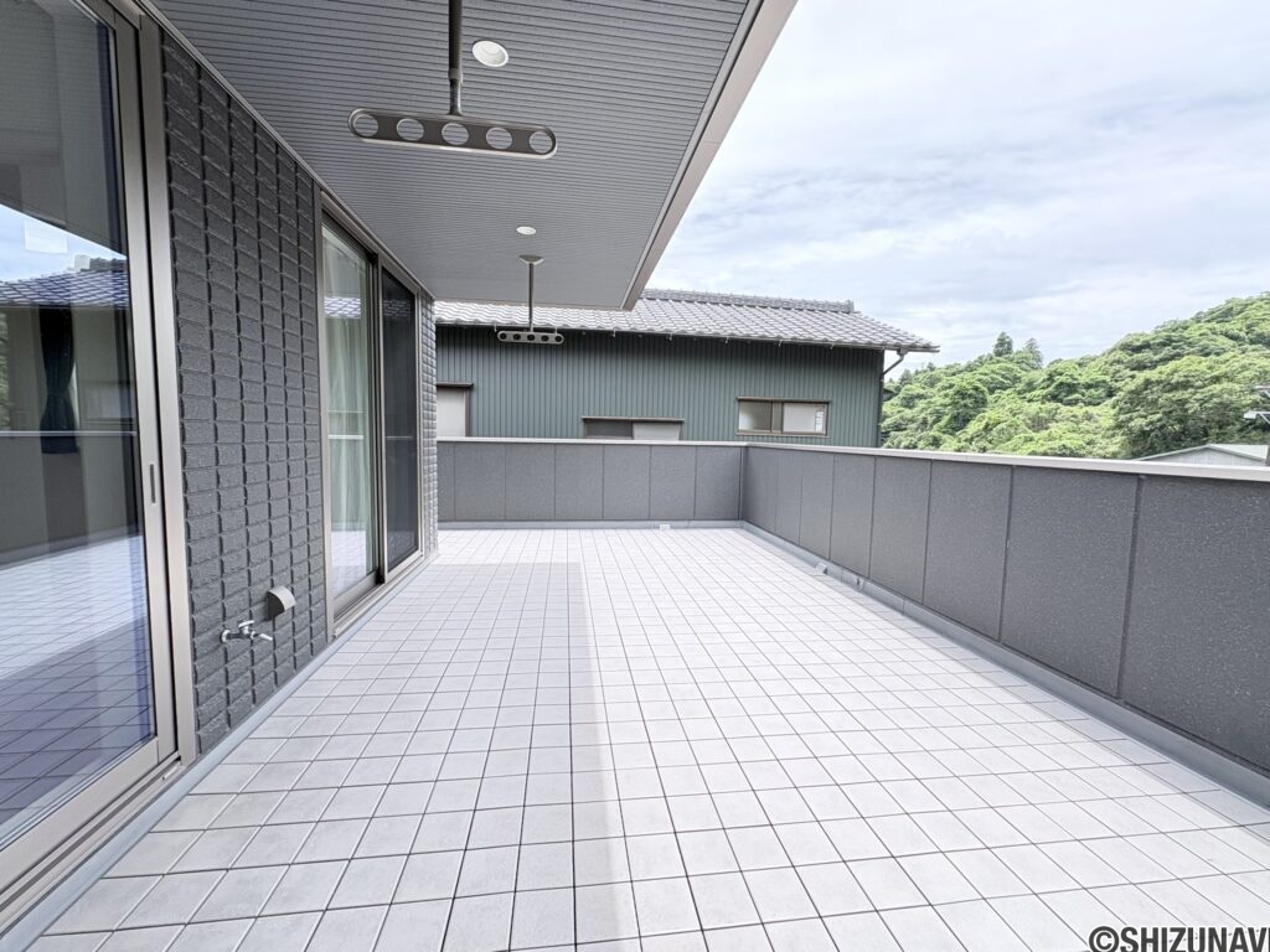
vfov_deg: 85.7
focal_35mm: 14
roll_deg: -0.7
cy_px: 476
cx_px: 635
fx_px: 514
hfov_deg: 102.1
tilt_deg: -4.1
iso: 64
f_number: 2.2
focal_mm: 2.22
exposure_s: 1/548
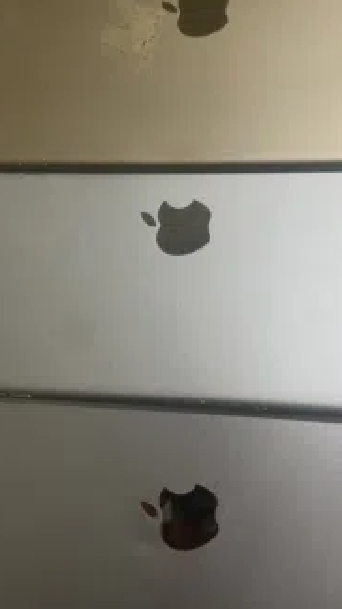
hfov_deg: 33.6
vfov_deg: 56.6
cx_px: 195
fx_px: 565
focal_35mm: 35
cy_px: 278
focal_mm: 4.25
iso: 400
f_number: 1.8
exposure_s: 1/40
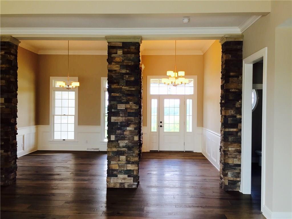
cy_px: 110
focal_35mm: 29
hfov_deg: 61.7
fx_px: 245
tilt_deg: -0.2
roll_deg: -0.6
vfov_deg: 48.2
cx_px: 146
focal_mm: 4.15
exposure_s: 1/60
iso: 40
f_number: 2.2
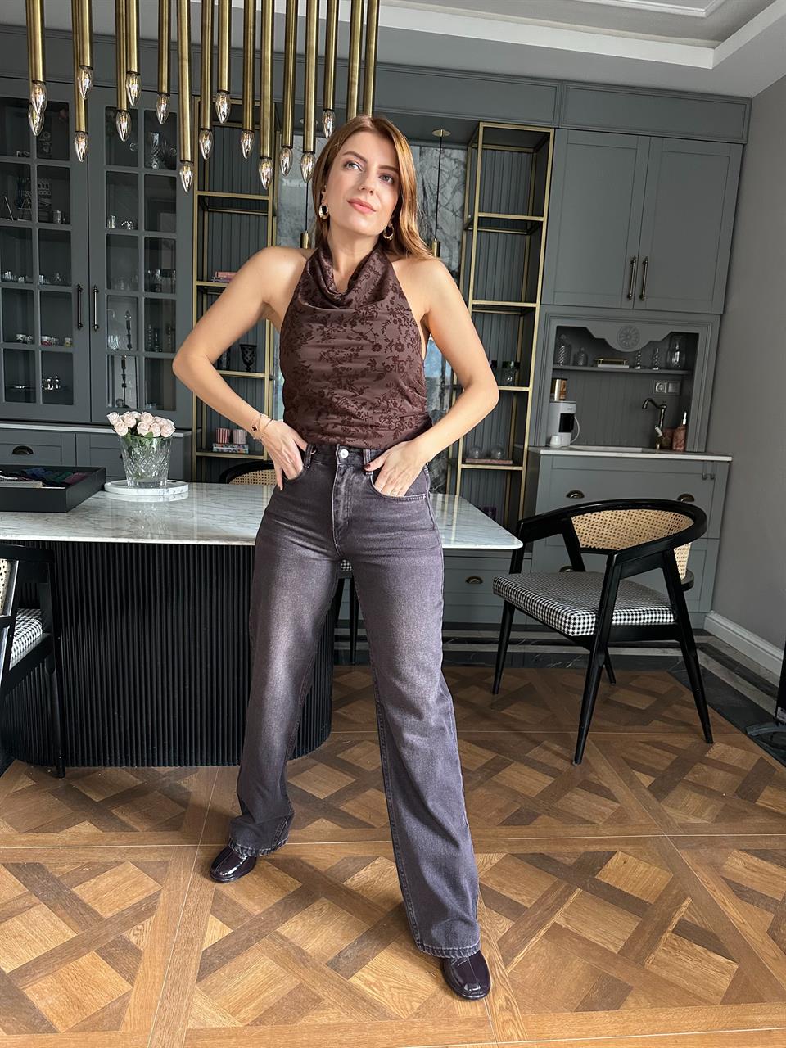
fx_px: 727
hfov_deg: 56.8
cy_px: 524
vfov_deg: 71.6
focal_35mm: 24
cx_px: 393
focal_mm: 6.86
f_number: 1.78
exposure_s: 1/60
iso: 320
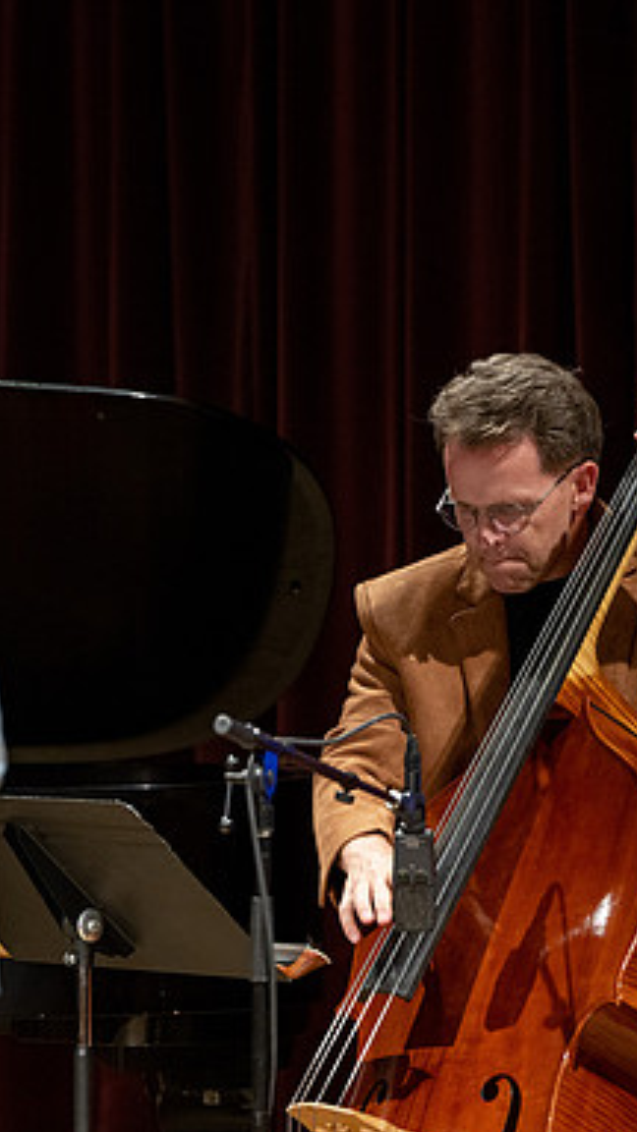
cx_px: 425
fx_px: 8558
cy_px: 567
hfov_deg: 4.3
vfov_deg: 7.6
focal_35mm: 285
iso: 2000
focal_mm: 180
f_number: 4
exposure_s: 1/160
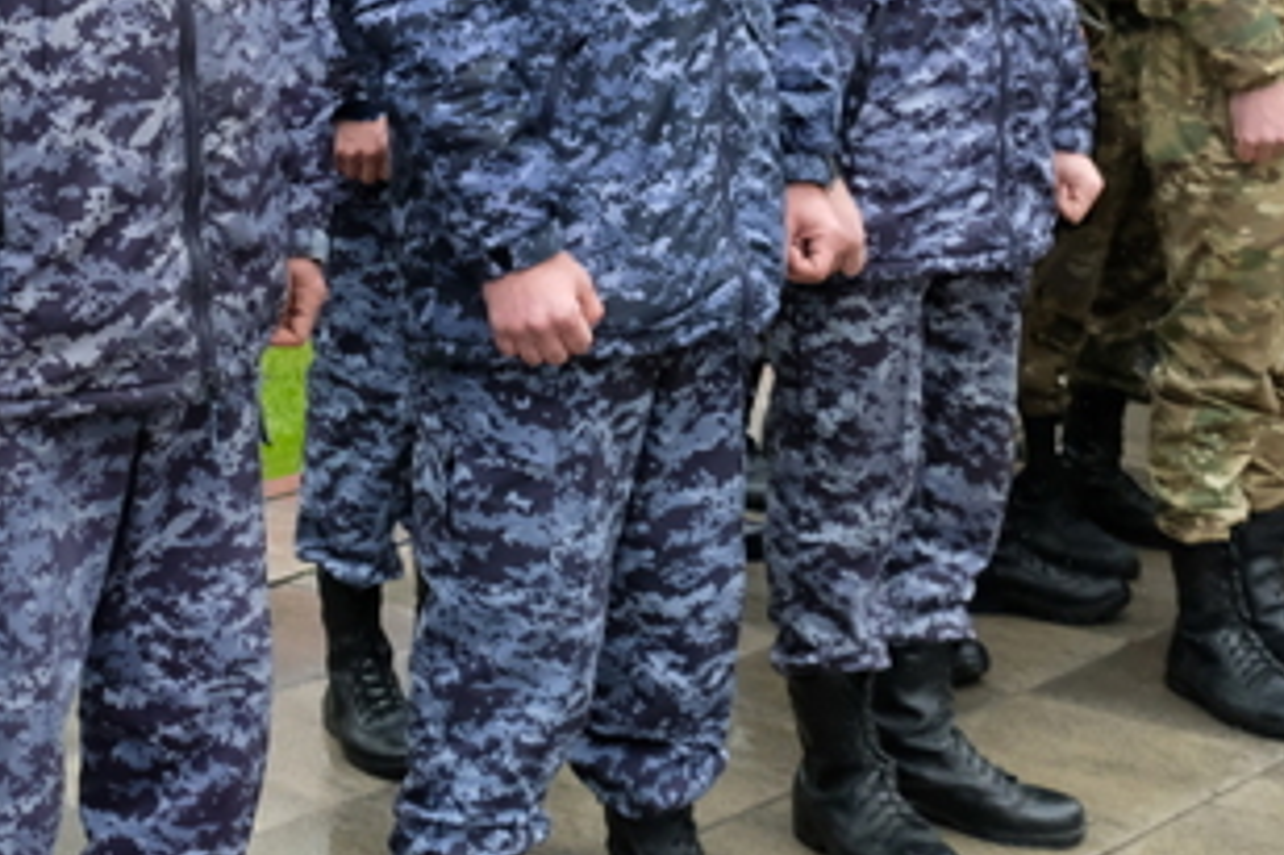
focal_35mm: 78
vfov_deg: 17.1
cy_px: -4
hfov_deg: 25.3
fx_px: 2780
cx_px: 167
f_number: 5.6
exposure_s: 1/1300
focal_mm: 21.4
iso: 4000
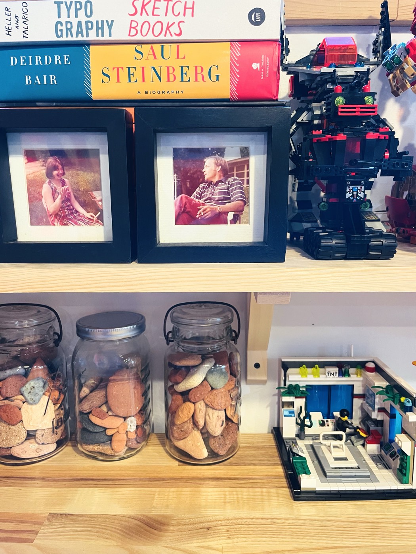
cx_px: 208
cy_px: 277
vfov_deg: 67.3
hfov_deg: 53.1
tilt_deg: -8.9
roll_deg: -0.1
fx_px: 417
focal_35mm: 26
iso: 320
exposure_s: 1/60
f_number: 1.6
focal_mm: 4.2
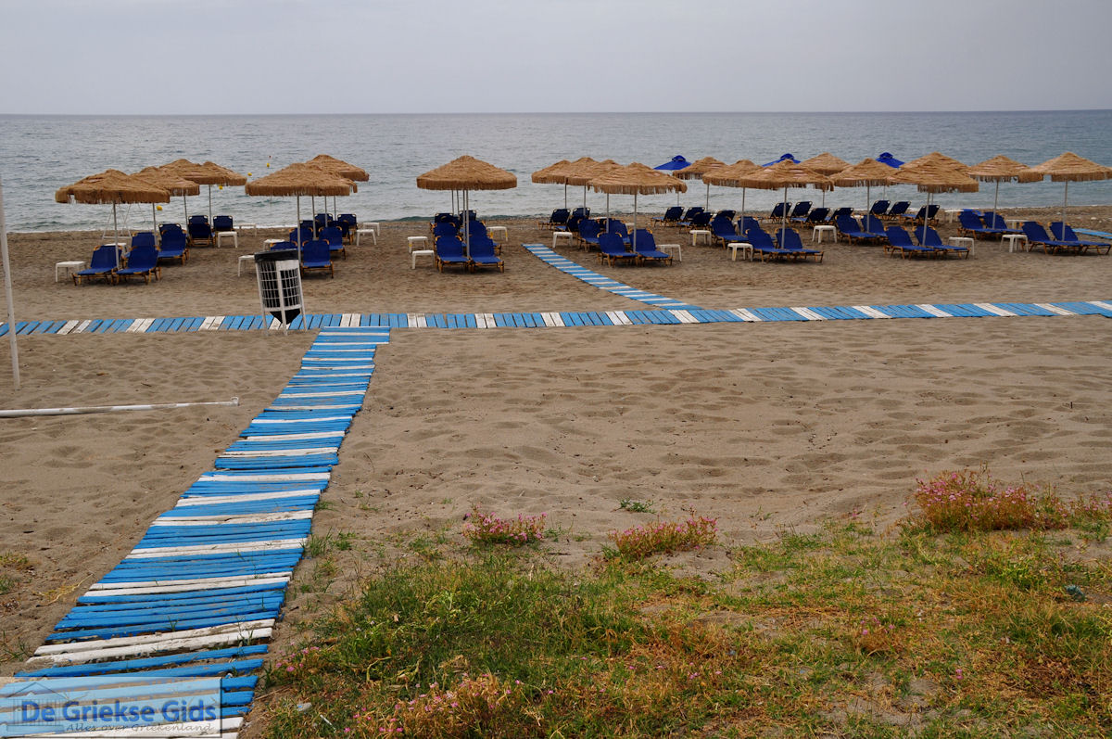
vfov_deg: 35.4
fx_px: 1157
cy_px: 370
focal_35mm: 38
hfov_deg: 51.3
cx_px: 556
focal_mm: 25
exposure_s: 1/320
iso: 200
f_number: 10
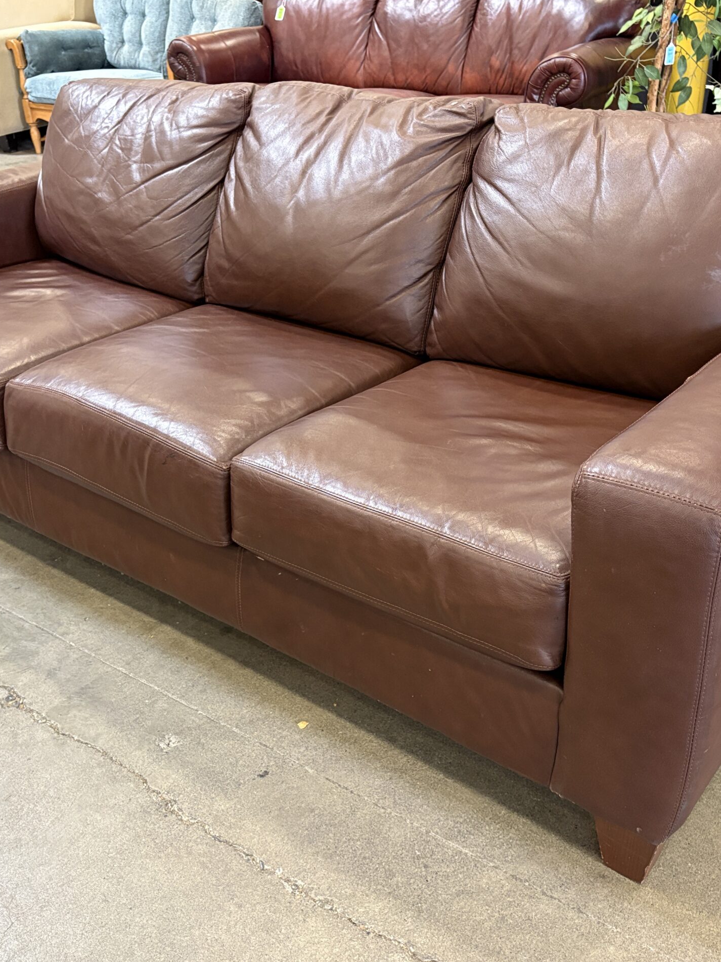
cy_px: 482
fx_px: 972
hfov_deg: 40.7
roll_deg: +2.4
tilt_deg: -30.0
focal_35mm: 35
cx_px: 365
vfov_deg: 52.6
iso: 320
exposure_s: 1/60
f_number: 1.6
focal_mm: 5.96
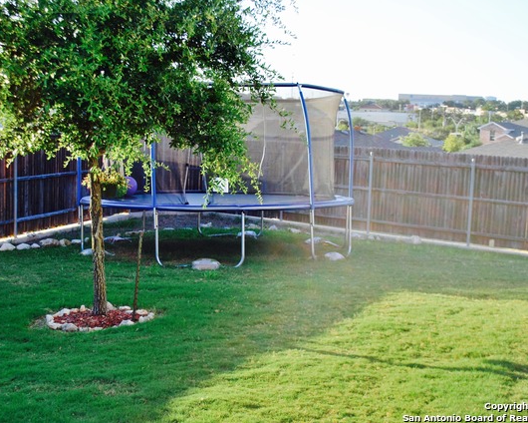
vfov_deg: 29.7
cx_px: 243
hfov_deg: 36.6
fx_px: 797
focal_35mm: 51
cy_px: 211
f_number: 5.6
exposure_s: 1/125
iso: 110
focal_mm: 30
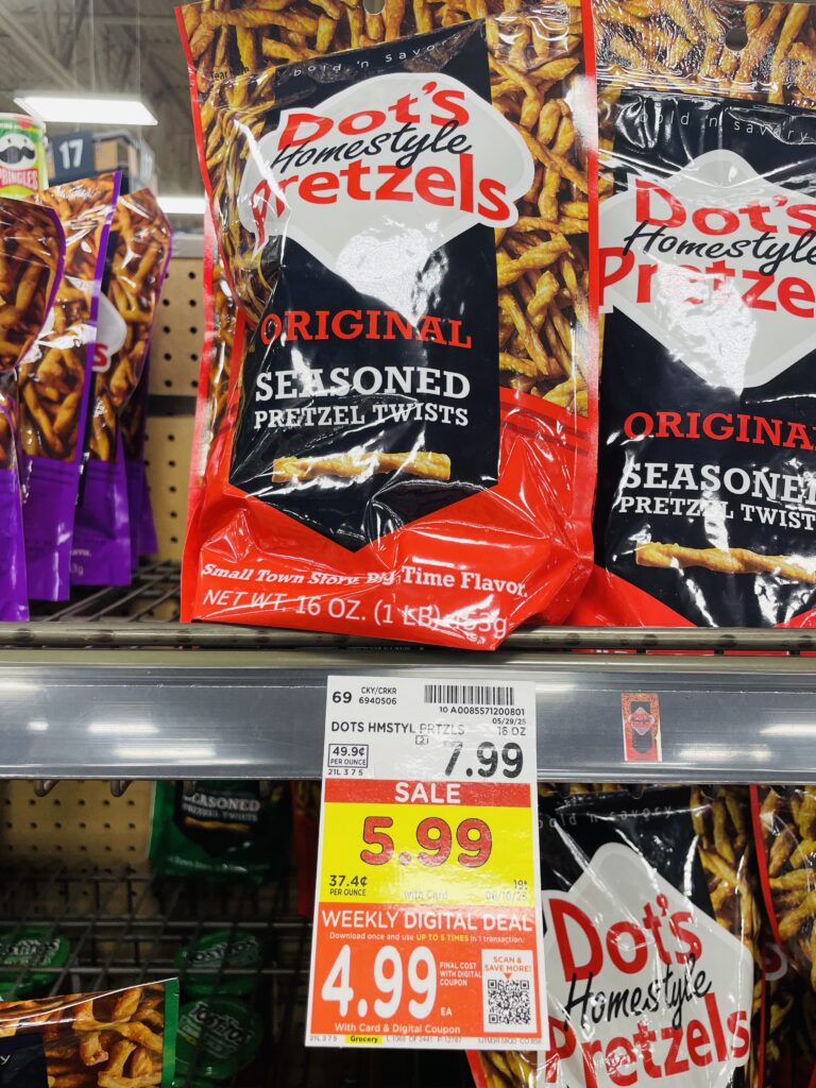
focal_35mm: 26
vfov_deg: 67.3
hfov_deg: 53.1
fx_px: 817
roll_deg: -0.6
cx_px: 408
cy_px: 544
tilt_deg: -9.3
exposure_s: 1/120
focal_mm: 4.2
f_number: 1.6
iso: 100
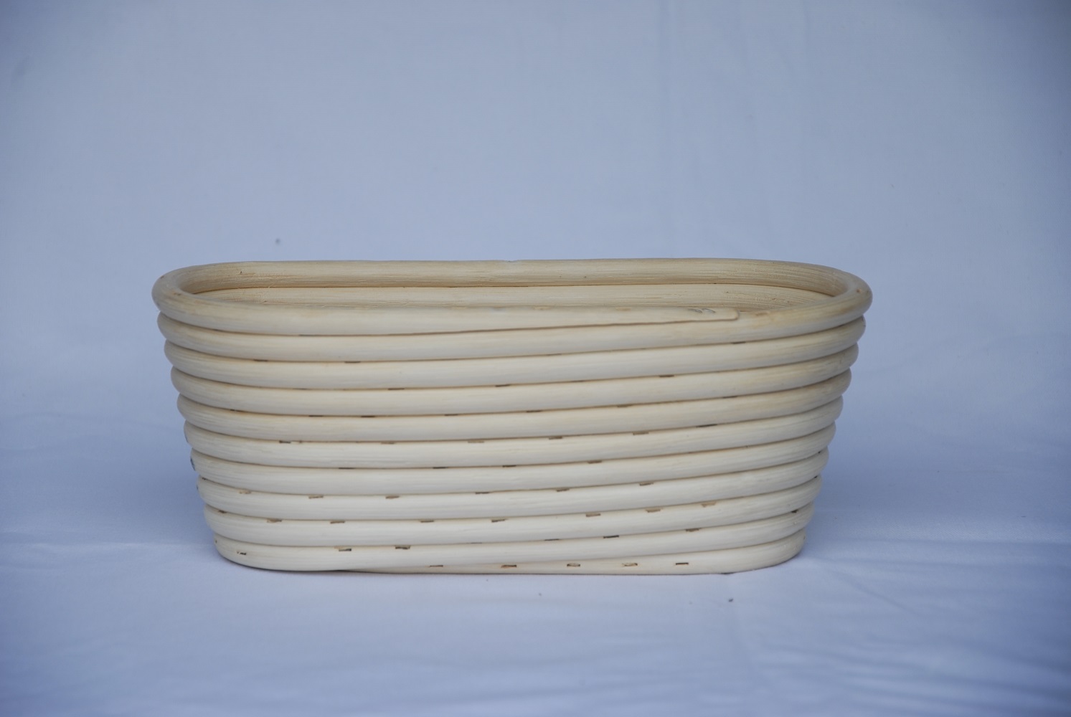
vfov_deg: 8.7
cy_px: 358
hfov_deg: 13.0
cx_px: 536
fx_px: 4692
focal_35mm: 158
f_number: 5.6
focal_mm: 105
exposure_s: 1/160
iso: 100
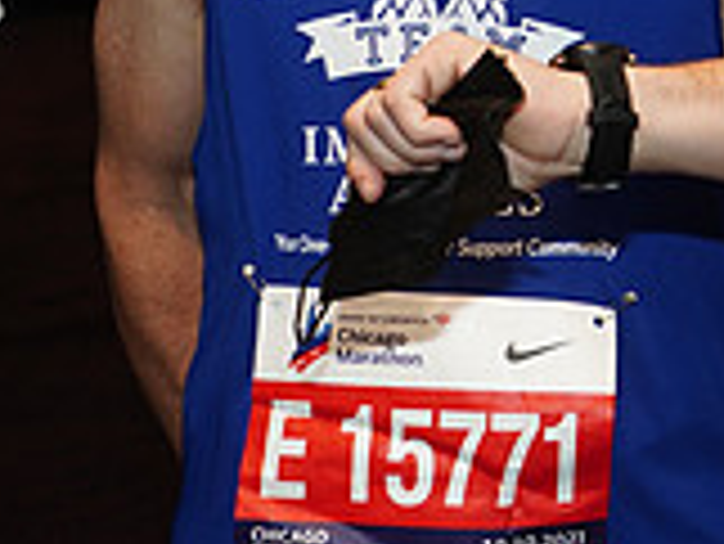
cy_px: -227
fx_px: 2679
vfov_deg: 11.2
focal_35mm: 128
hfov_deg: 14.7
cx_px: 962
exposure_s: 1/80
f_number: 4
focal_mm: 37
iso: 250
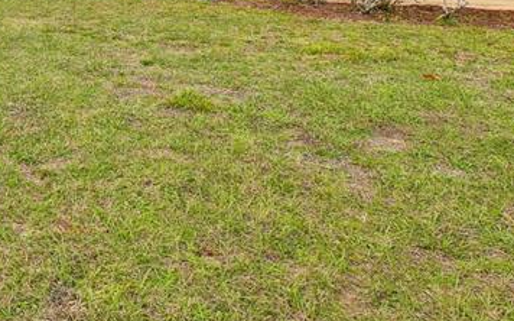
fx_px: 616
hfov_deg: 40.0
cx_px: 3
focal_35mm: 44
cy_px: -61
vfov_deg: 26.1
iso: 100
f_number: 7.1
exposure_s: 1/125
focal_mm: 10
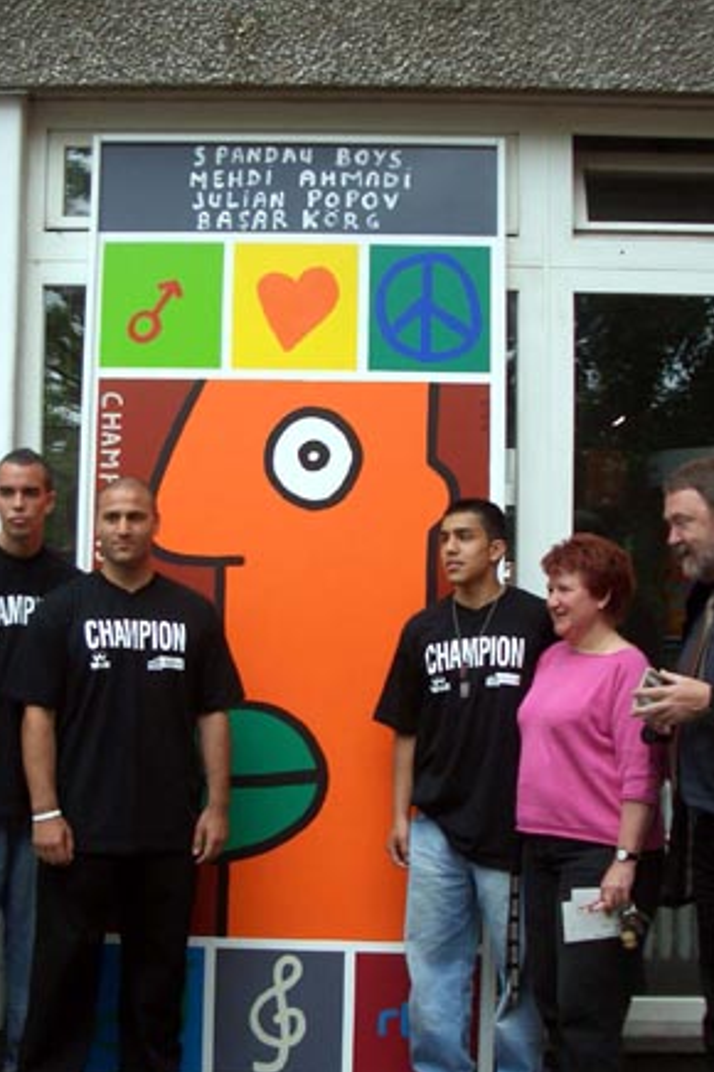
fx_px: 1606
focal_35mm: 54
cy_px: 577
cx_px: 260
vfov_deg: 36.9
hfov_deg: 25.0
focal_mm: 6.8
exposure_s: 1/200
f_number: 2.8
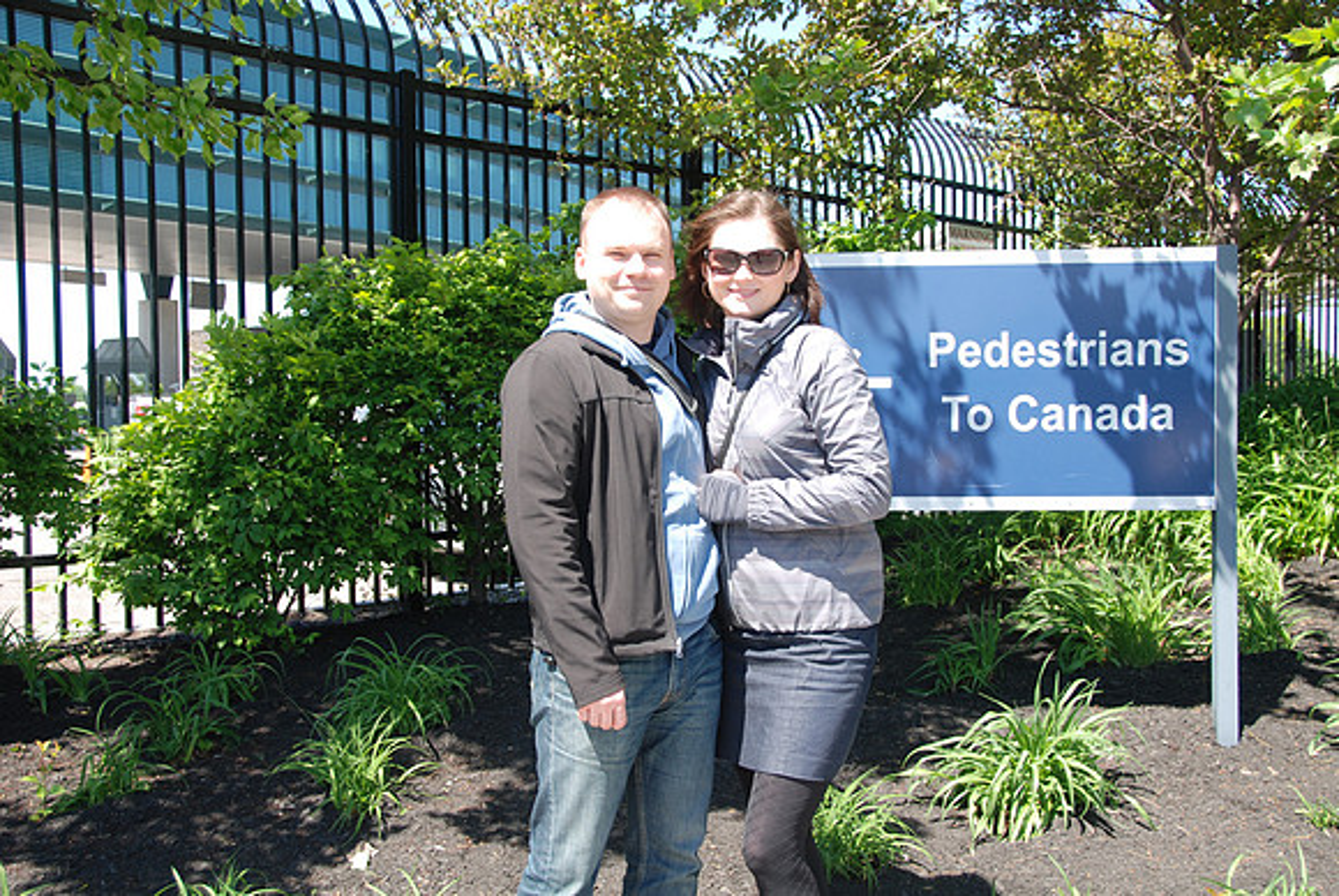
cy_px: 448
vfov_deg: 33.1
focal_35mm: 40
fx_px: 1508
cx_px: 670
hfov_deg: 47.9
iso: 100
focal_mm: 27
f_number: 5.6
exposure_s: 1/125
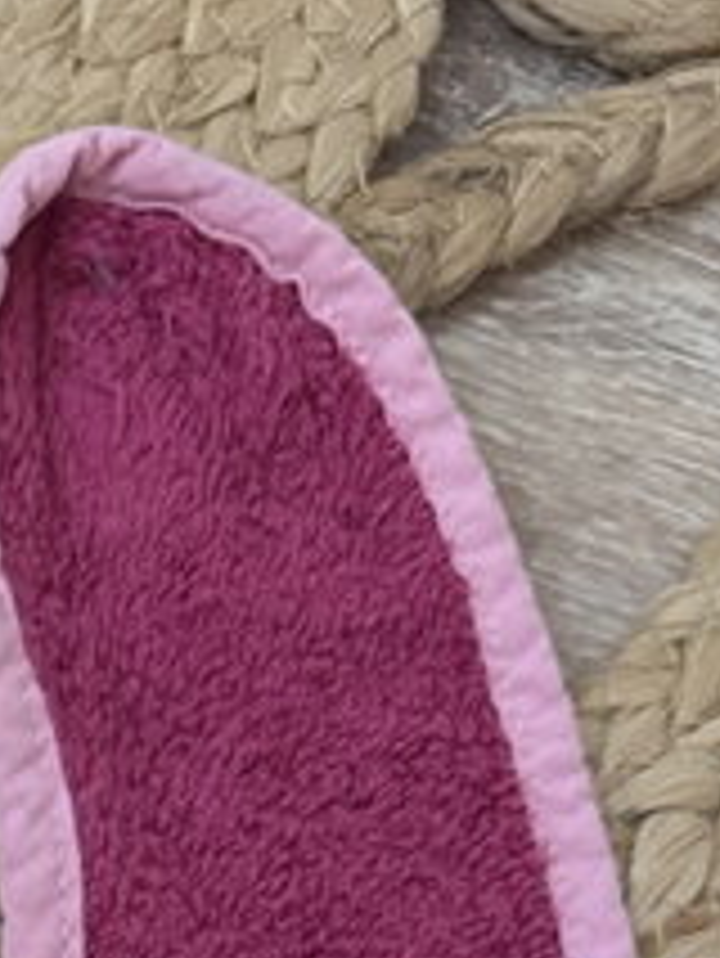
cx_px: -423
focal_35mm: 93
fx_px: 2577
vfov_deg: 17.2
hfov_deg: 14.6
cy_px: 1734
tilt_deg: -78.1
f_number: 1.78
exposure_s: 1/33
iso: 1000
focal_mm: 6.76
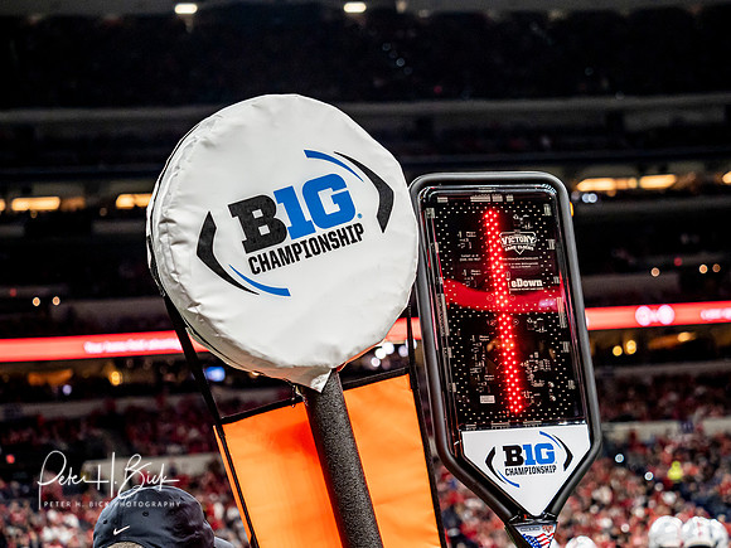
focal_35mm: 80
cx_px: 366
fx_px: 1689
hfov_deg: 24.4
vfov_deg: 18.4
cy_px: 274
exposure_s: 1/1000
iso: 1000
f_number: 2.8
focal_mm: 40
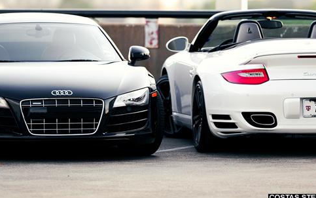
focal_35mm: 380
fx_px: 3273
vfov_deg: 3.5
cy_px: 10
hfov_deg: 5.5
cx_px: 147
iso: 100
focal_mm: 200
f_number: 2
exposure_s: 1/500
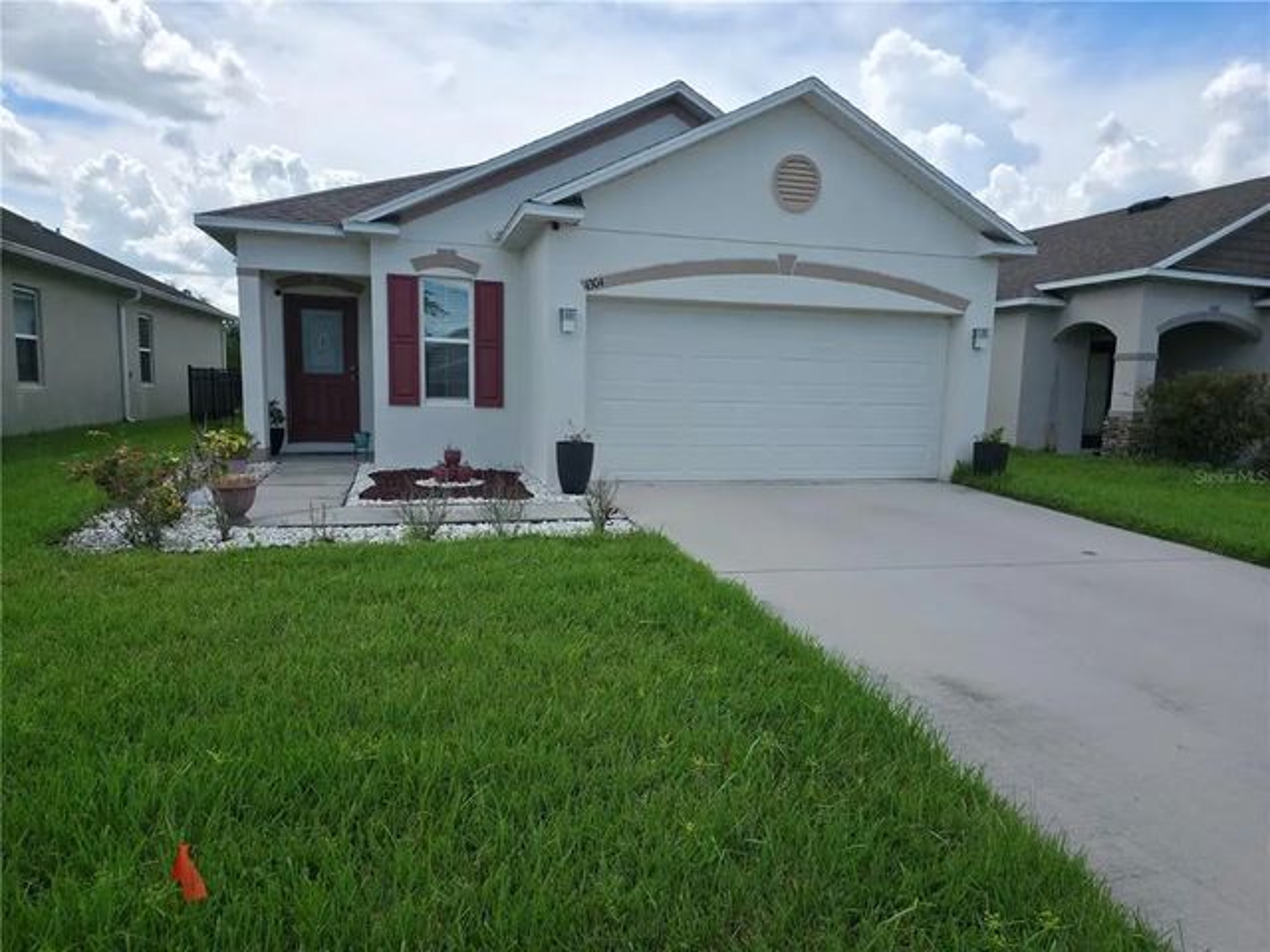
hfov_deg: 73.9
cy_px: 476
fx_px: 844
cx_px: 635
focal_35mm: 23
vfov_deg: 58.9
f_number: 1.7
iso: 50
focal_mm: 6.3
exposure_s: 1/3558
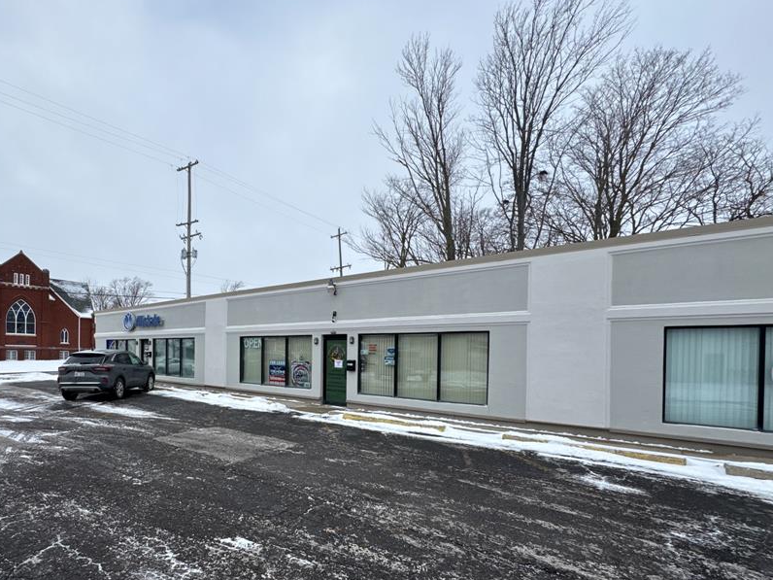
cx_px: 284
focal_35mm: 18
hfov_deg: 85.8
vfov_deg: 70.6
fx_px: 402
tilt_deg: +0.1
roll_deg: -0.1
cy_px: 358
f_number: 2.2
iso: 50
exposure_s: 1/1346
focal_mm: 2.22
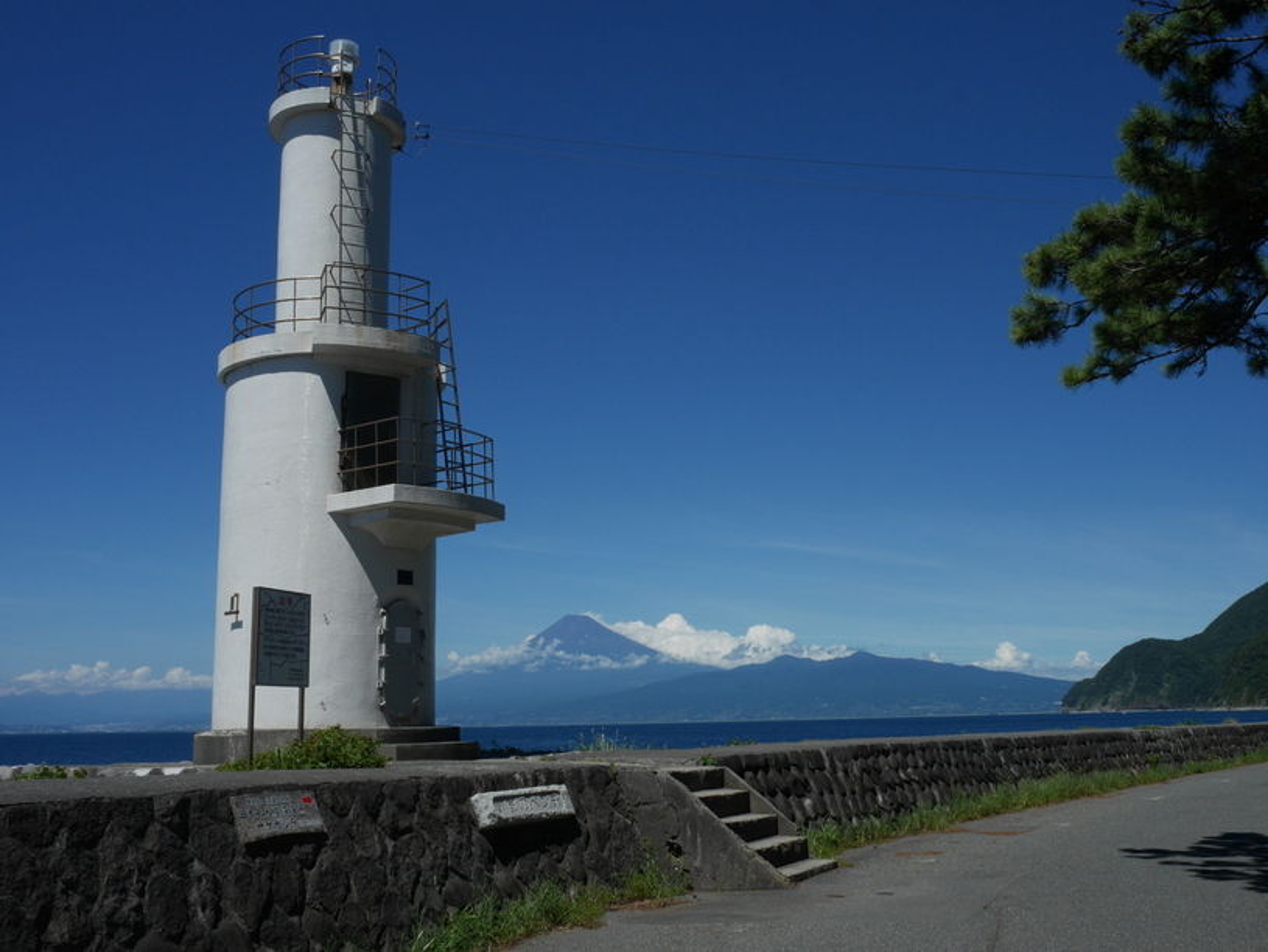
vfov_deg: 41.8
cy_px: 476
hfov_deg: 53.9
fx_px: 1246
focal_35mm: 34
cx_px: 634
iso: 200
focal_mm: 17
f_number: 11
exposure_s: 1/800
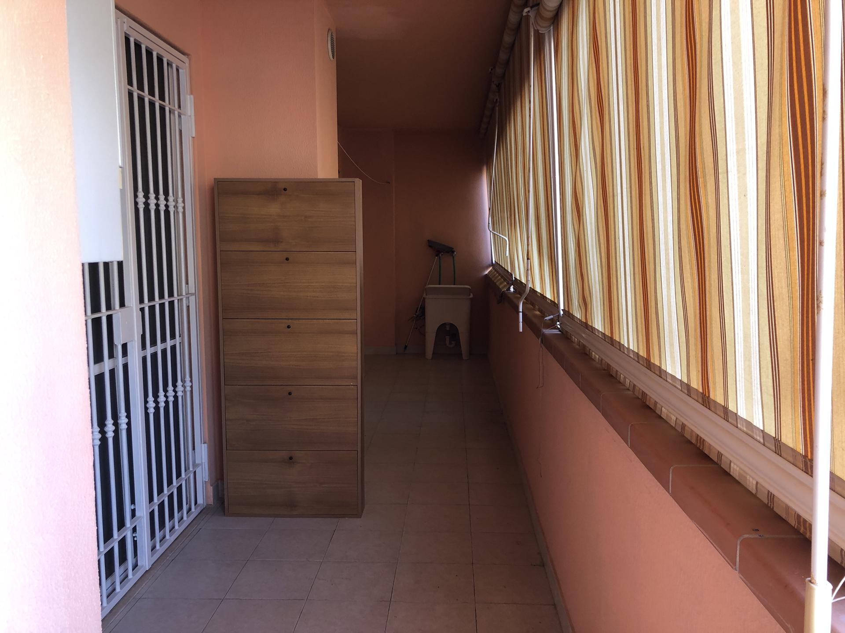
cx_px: 422
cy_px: 316
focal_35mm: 28
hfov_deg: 63.4
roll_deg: -0.6
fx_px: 683
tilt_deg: -6.8
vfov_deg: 49.7
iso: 32
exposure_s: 1/50
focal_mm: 4
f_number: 1.8
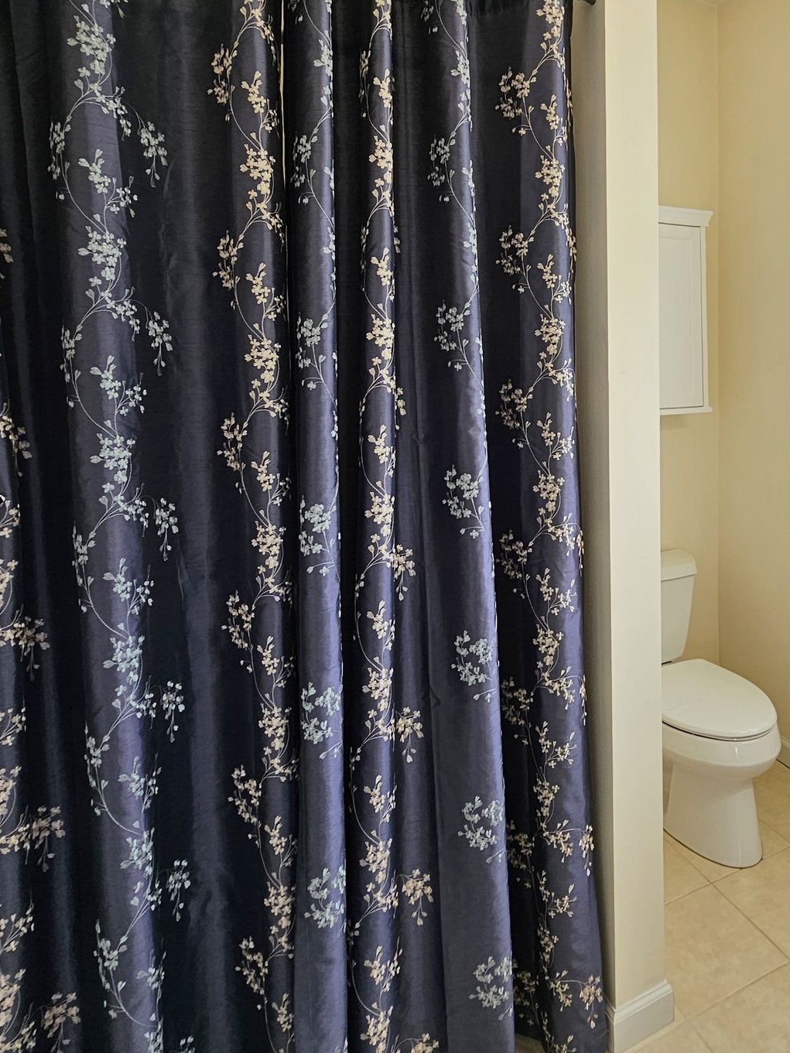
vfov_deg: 75.0
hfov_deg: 57.0
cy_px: 391
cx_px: 623
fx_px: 669
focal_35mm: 22
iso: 64
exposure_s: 1/120
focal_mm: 2.2
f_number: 2.2
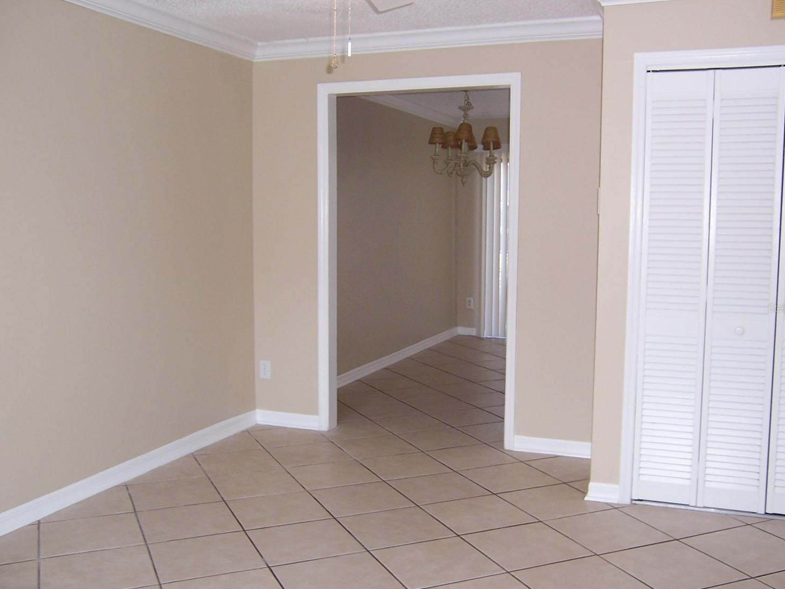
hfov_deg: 51.4
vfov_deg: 39.6
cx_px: 391
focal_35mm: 36
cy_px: 307
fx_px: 816
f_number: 2.8
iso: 80
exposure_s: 1/60
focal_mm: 5.5
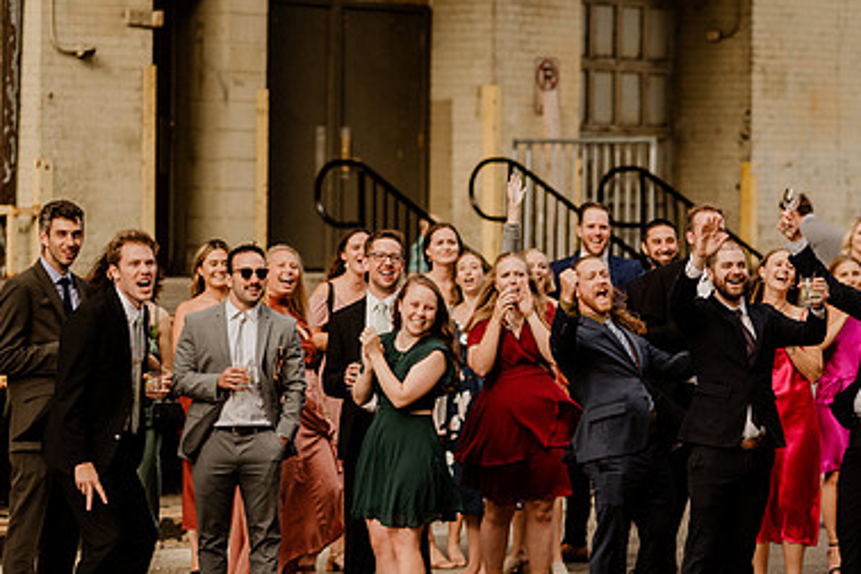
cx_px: 654
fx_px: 3850
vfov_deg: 8.5
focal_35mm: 161
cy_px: 273
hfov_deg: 12.7
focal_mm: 105
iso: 64
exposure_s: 1/1250
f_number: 2
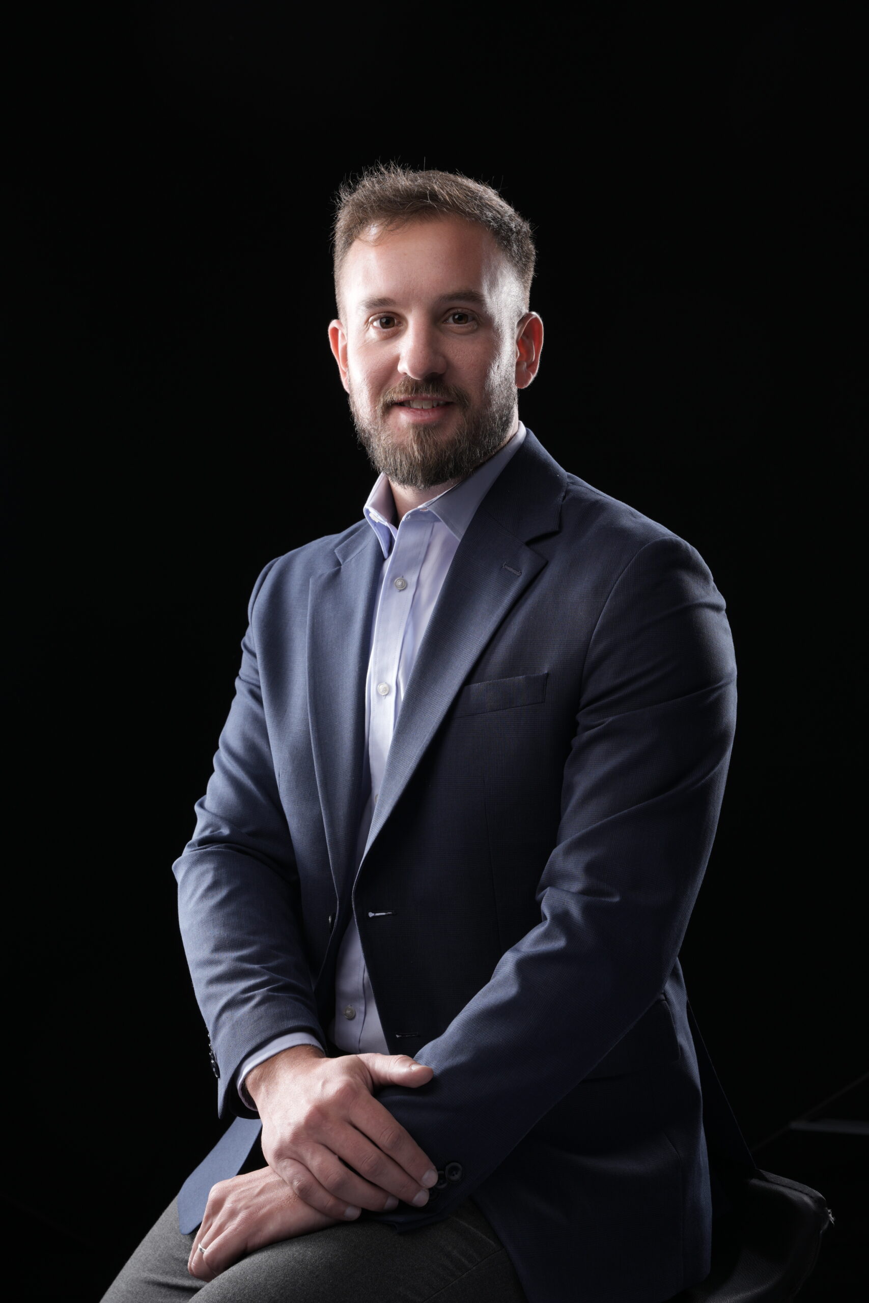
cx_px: 434
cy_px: 652
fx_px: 2172
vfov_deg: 33.4
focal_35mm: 60
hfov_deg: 22.6
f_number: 9
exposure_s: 1/125
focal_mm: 60
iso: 100
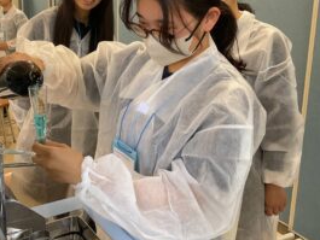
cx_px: 125
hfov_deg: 45.5
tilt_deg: -13.8
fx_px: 379
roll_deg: -0.3
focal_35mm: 41
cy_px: 91
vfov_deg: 35.0
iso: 64
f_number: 1.8
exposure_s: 1/60
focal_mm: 3
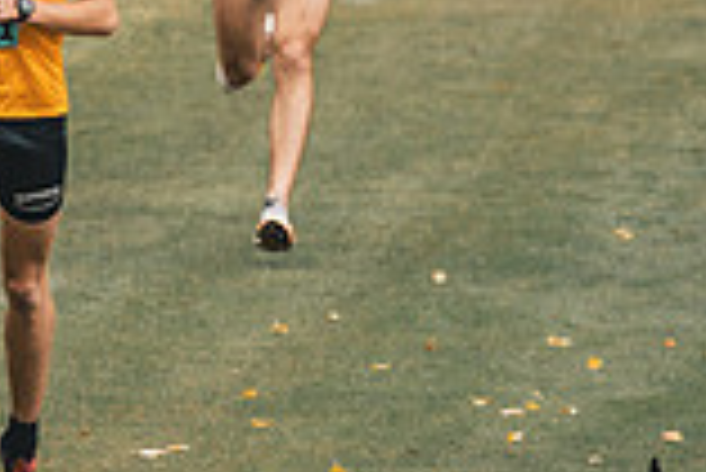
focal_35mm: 1477
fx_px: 28992
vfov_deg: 0.9
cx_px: 117
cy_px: -2
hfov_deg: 1.4
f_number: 6.3
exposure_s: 1/800
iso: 400
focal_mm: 400
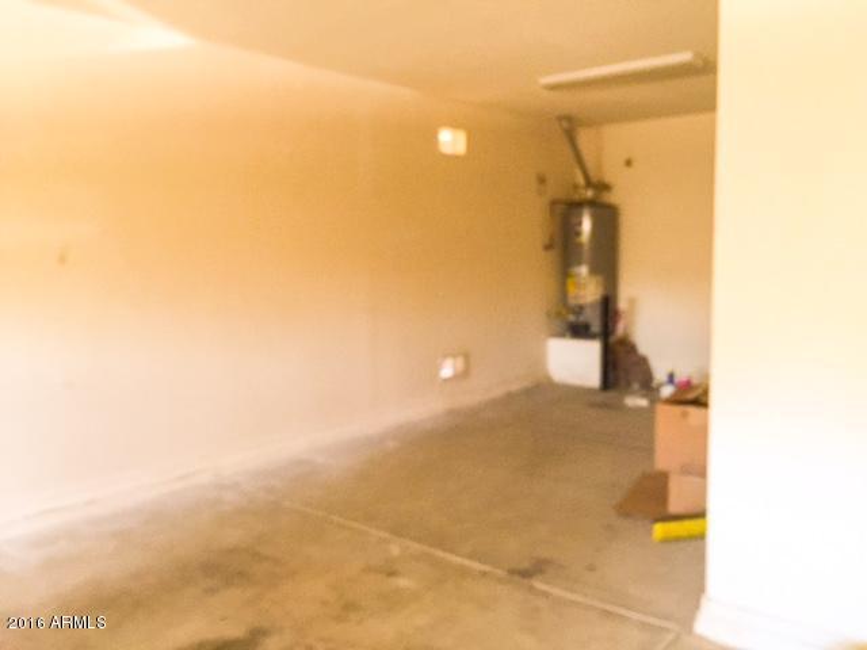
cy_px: 325
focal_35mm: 29
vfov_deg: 48.2
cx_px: 434
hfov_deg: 61.7
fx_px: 726
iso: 125
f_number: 2.2
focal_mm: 4.15
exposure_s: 1/15
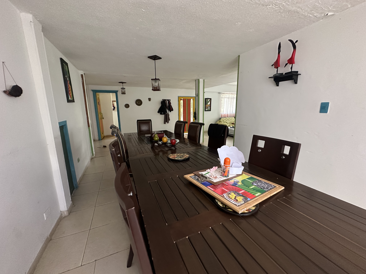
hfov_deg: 102.1
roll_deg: +0.0
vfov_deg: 85.7
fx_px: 148
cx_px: 183
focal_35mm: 14
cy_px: 137
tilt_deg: -10.5
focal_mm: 2.22
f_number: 2.2
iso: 500
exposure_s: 1/60
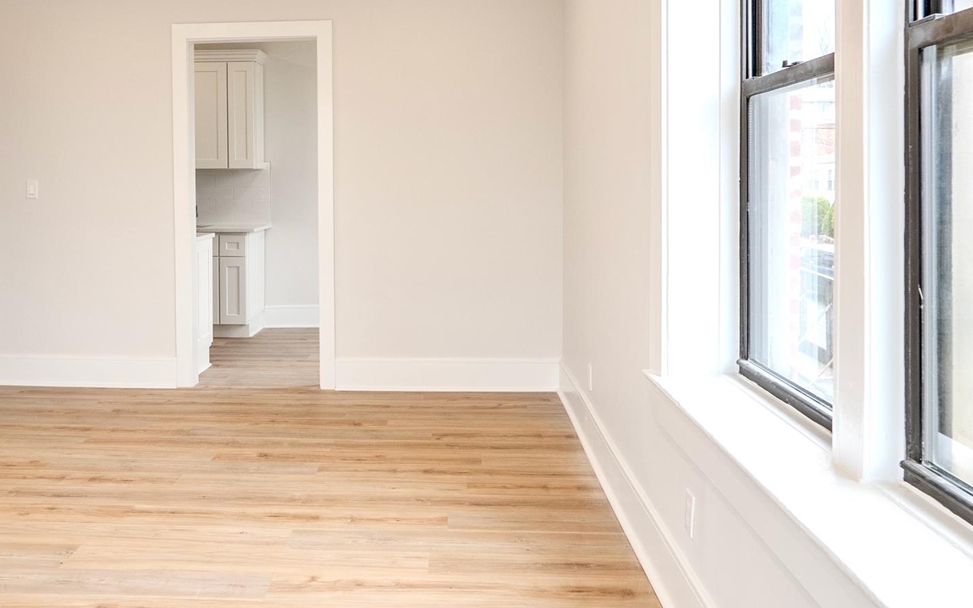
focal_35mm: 31
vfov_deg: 40.2
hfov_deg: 60.5
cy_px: 211
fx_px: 822
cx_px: 372
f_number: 4.5
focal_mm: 14
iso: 400
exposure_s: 1/500
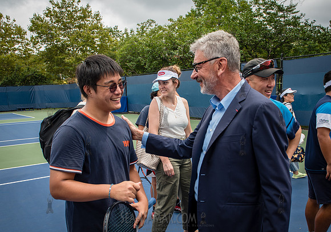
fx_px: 309
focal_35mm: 33
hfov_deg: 56.3
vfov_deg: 40.6
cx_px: 181
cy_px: 155
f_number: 4
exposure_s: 1/640
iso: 200
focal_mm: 24
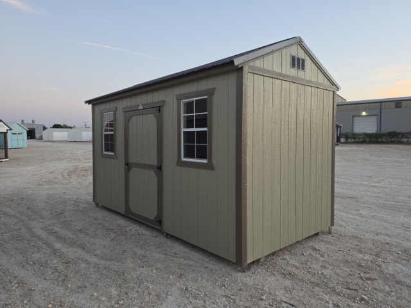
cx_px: 206
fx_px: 273
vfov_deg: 58.9
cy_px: 154
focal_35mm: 23
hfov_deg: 73.9
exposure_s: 1/180
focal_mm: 6.5
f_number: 1.4
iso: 100
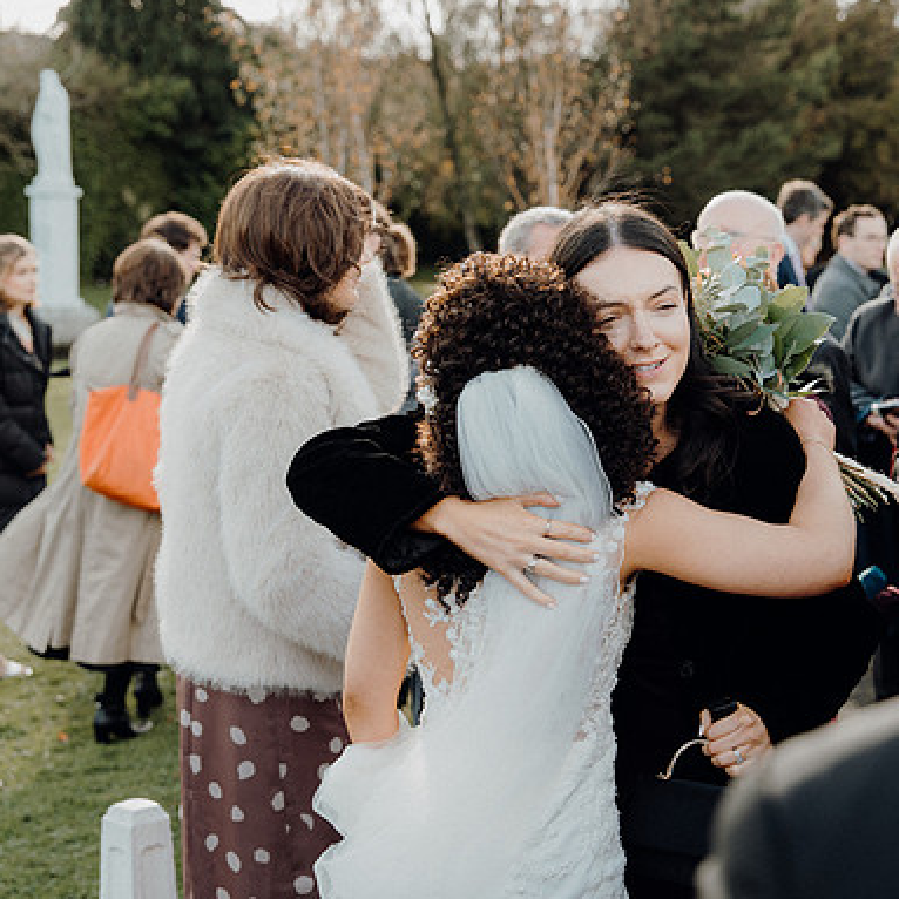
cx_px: 584
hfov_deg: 29.4
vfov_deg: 29.6
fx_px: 1704
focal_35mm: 58
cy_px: 452
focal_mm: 45
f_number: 3.5
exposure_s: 1/400
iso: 200
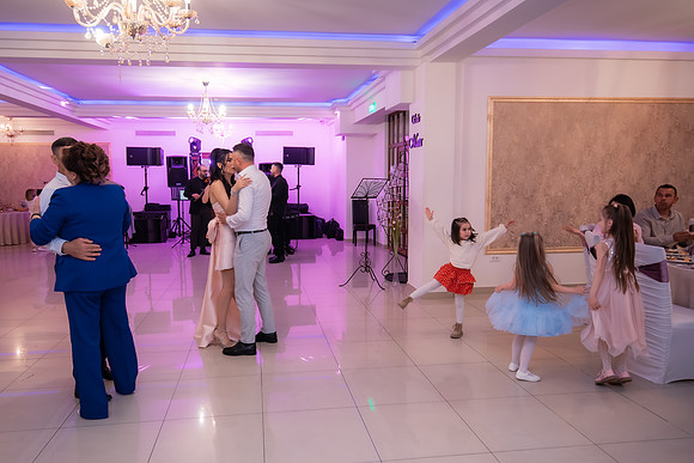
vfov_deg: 52.5
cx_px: 312
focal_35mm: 24
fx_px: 470
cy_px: 231
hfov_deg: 72.7
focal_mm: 20
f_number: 2.8
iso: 2000
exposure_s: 1/200
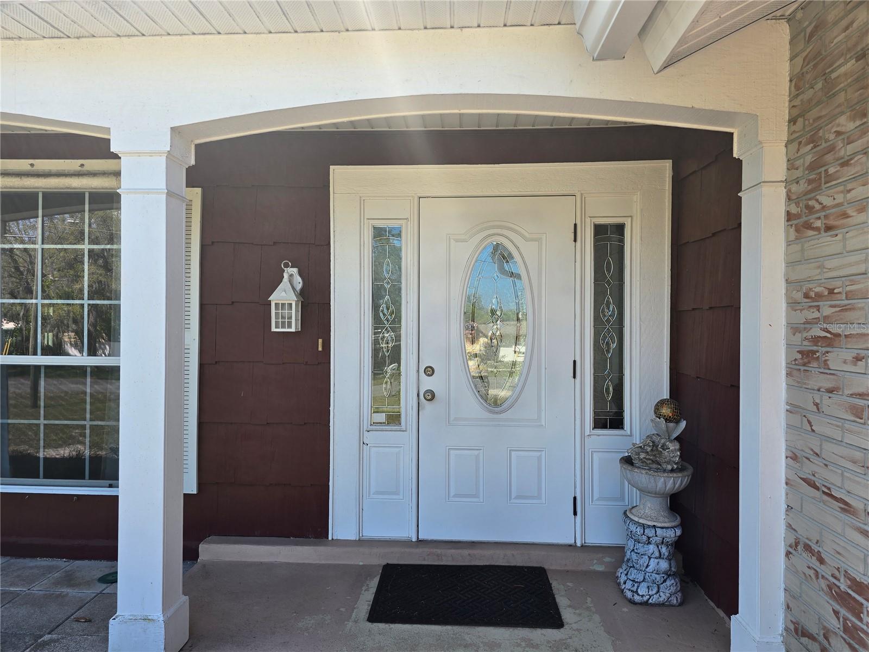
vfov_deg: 58.9
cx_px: 434
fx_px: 577
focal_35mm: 23
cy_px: 326
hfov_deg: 73.9
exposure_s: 1/187
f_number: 1.7
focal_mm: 6.3
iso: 12
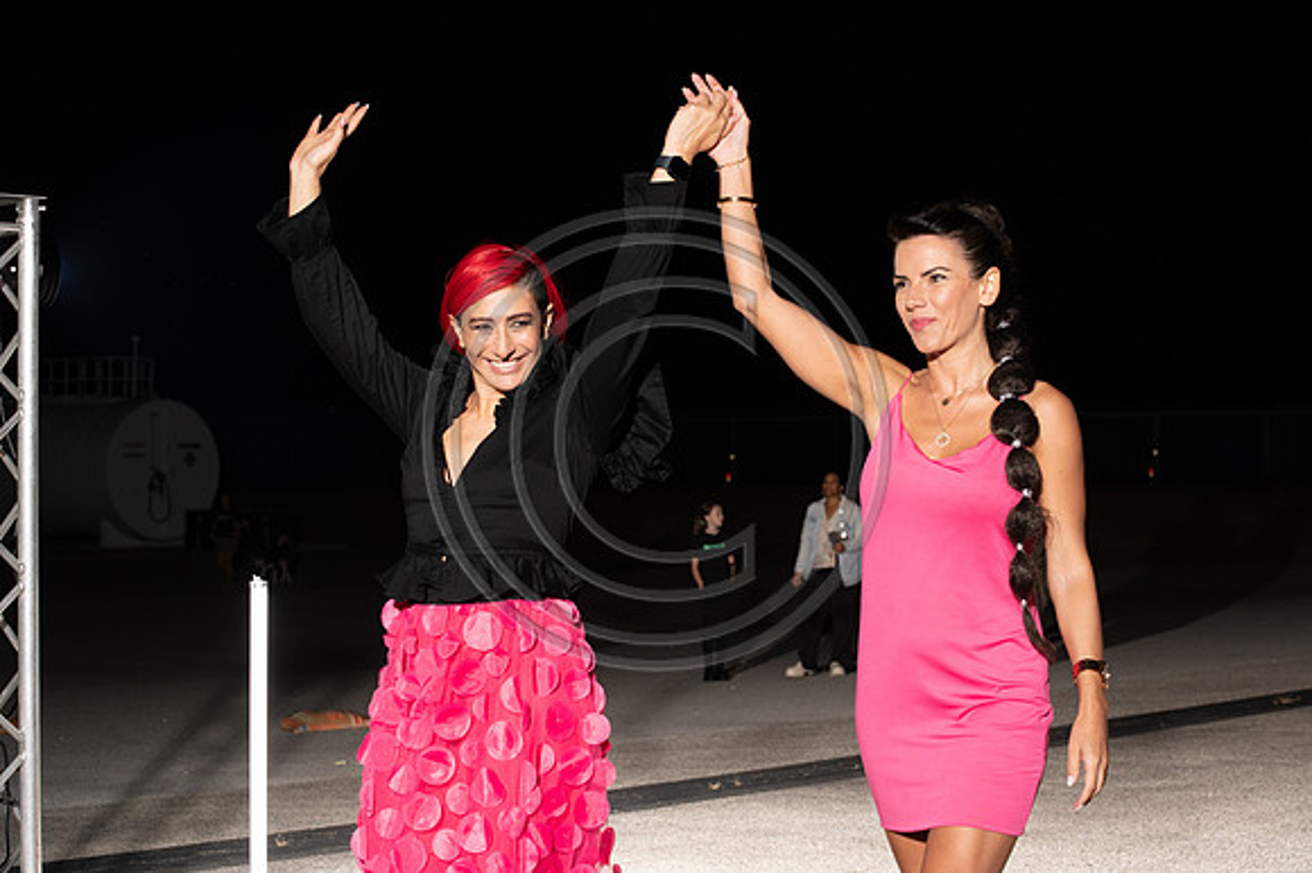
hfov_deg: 28.9
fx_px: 2550
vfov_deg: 19.4
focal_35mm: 70
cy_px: 436
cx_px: 656
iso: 1000
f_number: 6.3
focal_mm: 70
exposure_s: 1/200
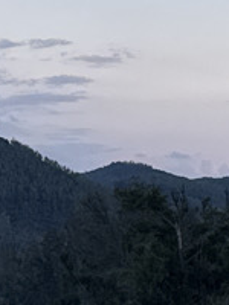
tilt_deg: +6.7
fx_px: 2117
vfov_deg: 8.2
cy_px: -15
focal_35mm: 240
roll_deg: -0.6
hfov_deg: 6.2
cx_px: 79
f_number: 1.78
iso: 80
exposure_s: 1/443
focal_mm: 6.76
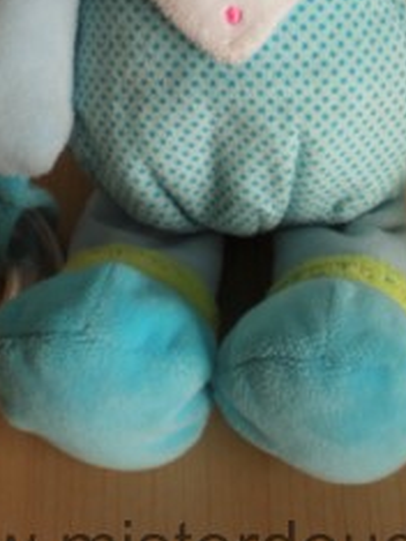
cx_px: 221
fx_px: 1315
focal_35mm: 84
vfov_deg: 22.4
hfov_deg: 17.6
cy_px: -5
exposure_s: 1/80.7
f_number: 3.1
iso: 64
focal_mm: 6.3
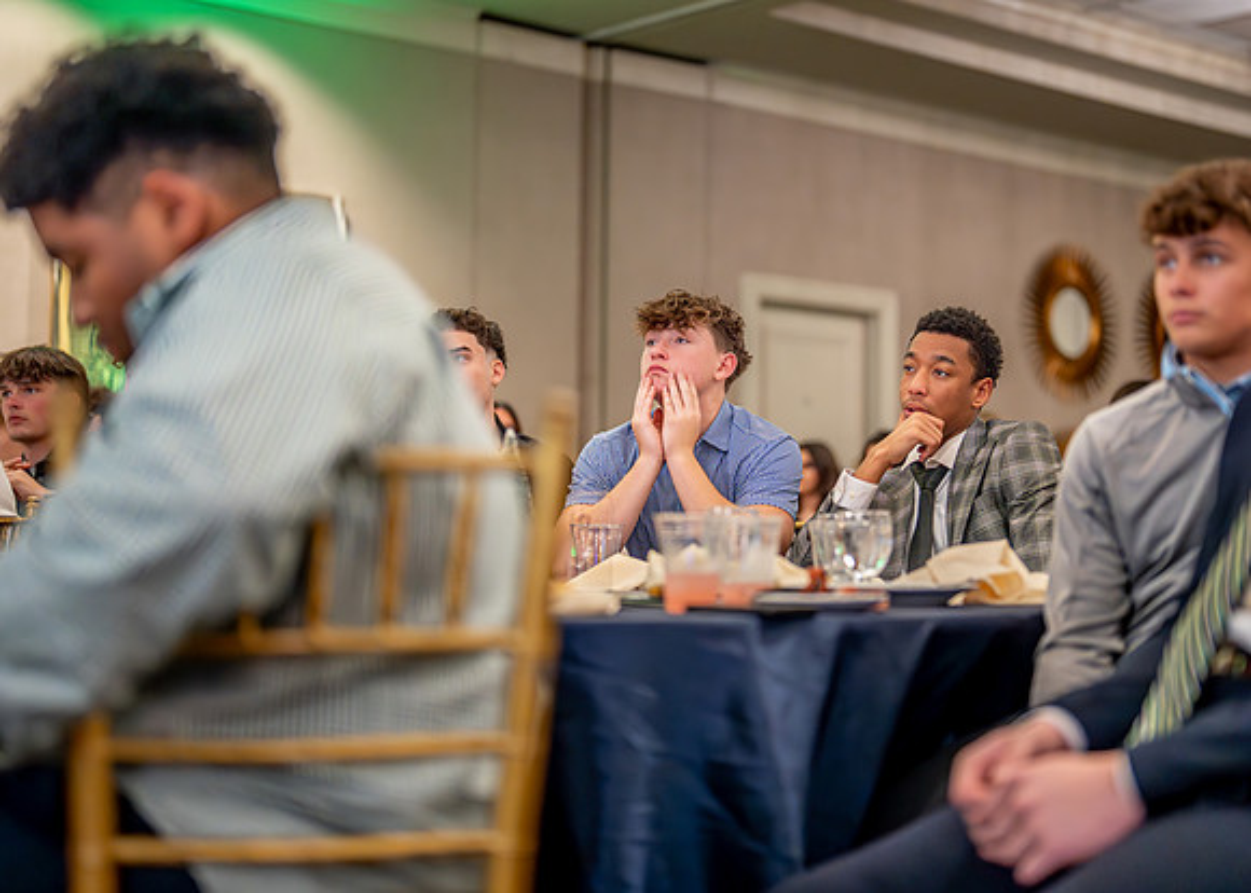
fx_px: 2209
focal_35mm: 62
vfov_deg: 22.8
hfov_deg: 31.6
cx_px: 725
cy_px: 377
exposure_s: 1/400
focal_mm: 50
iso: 1000
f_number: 1.2
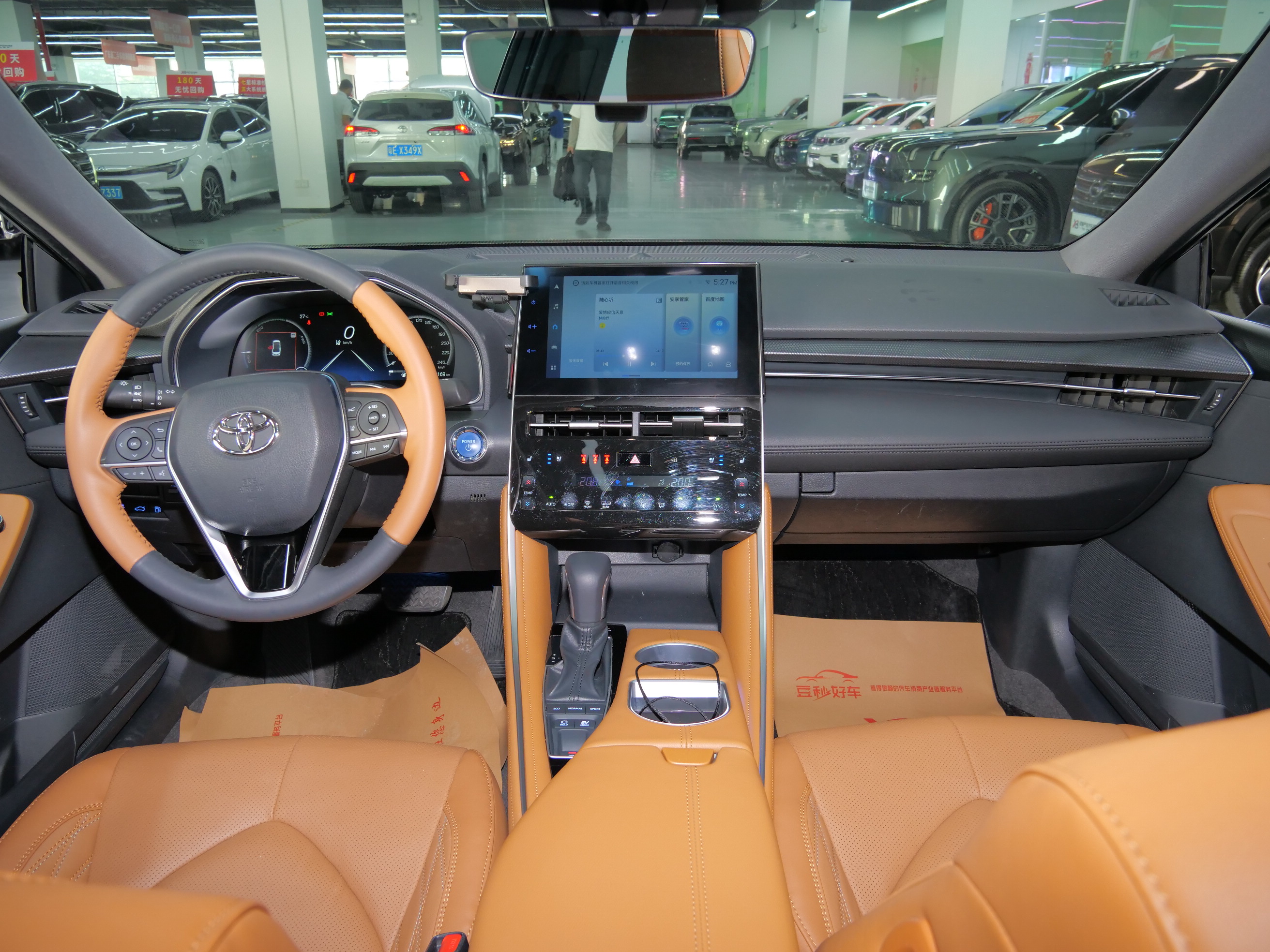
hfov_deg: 71.6
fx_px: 881
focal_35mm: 24
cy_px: 476
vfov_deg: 56.8
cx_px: 635
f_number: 4
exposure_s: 1/15
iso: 800
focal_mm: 12
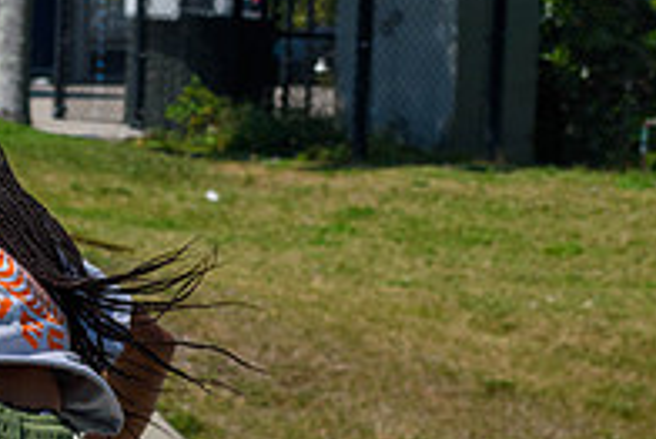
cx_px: -151
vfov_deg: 4.4
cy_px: 541
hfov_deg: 6.6
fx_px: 5671
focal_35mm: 311
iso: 200
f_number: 8
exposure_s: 1/1000
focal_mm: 70
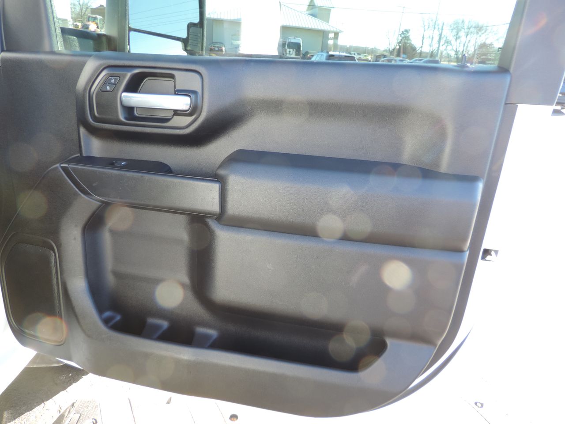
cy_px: 212
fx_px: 392
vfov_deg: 56.8
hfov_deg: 71.6
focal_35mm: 24
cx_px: 282
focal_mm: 4.3
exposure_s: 1/40
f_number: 3
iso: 80
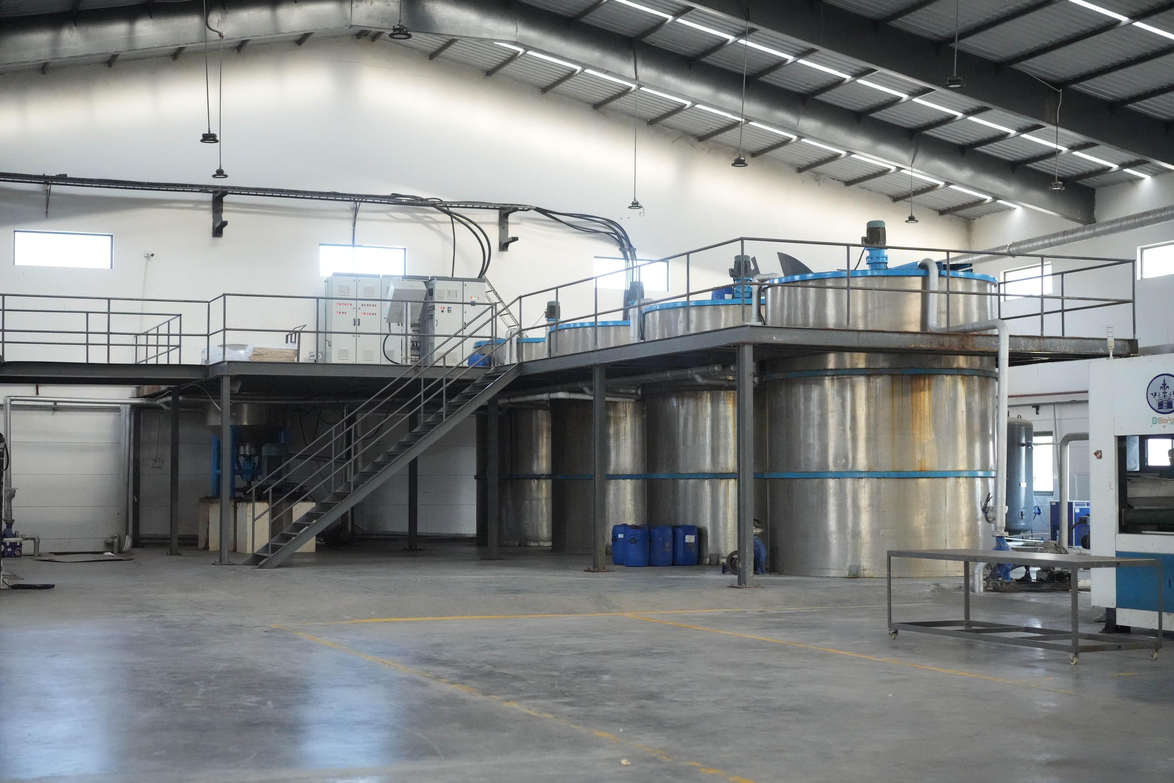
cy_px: 392
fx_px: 1793
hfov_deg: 36.2
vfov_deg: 24.6
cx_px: 587
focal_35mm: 55
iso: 12800
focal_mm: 55
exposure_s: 1/2000
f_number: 3.2
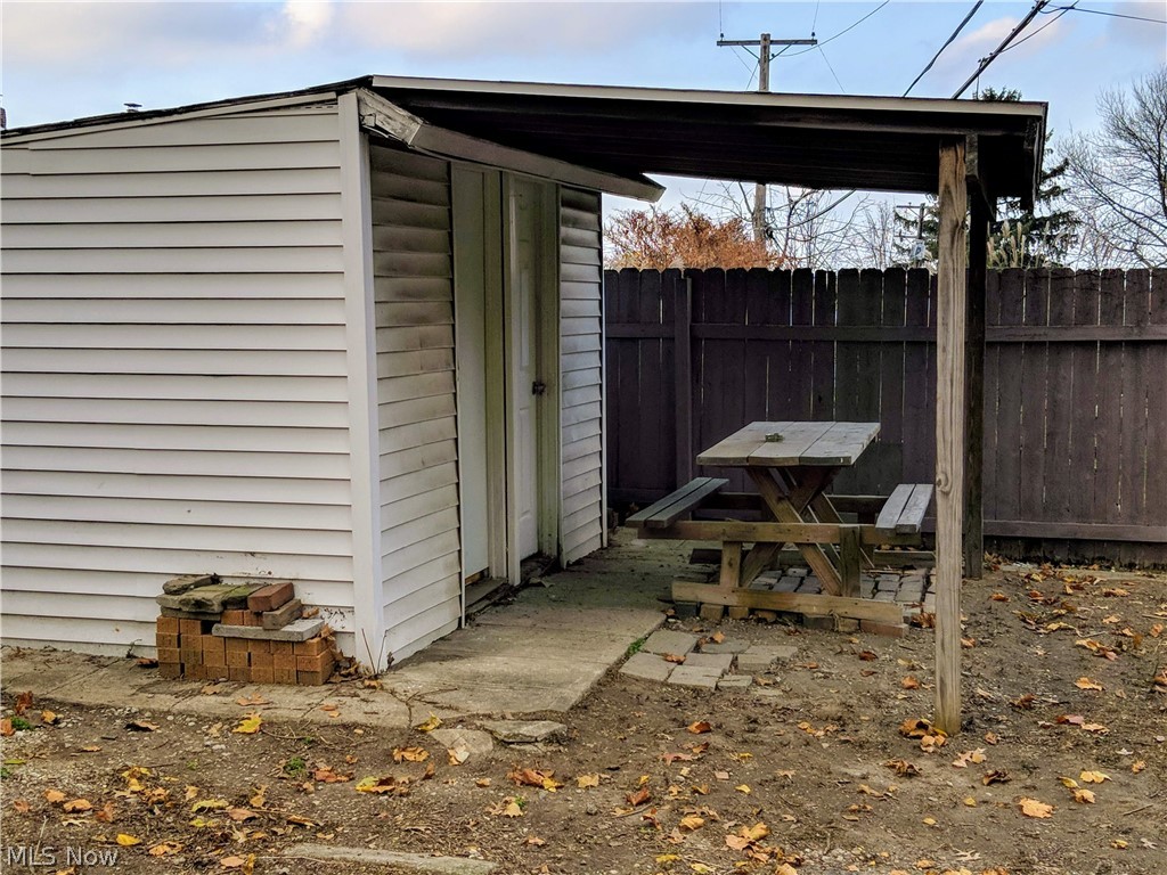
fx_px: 877
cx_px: 584
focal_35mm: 26
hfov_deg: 67.3
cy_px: 438
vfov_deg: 53.1
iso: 57
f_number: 1.7
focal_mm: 4.25
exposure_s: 1/824
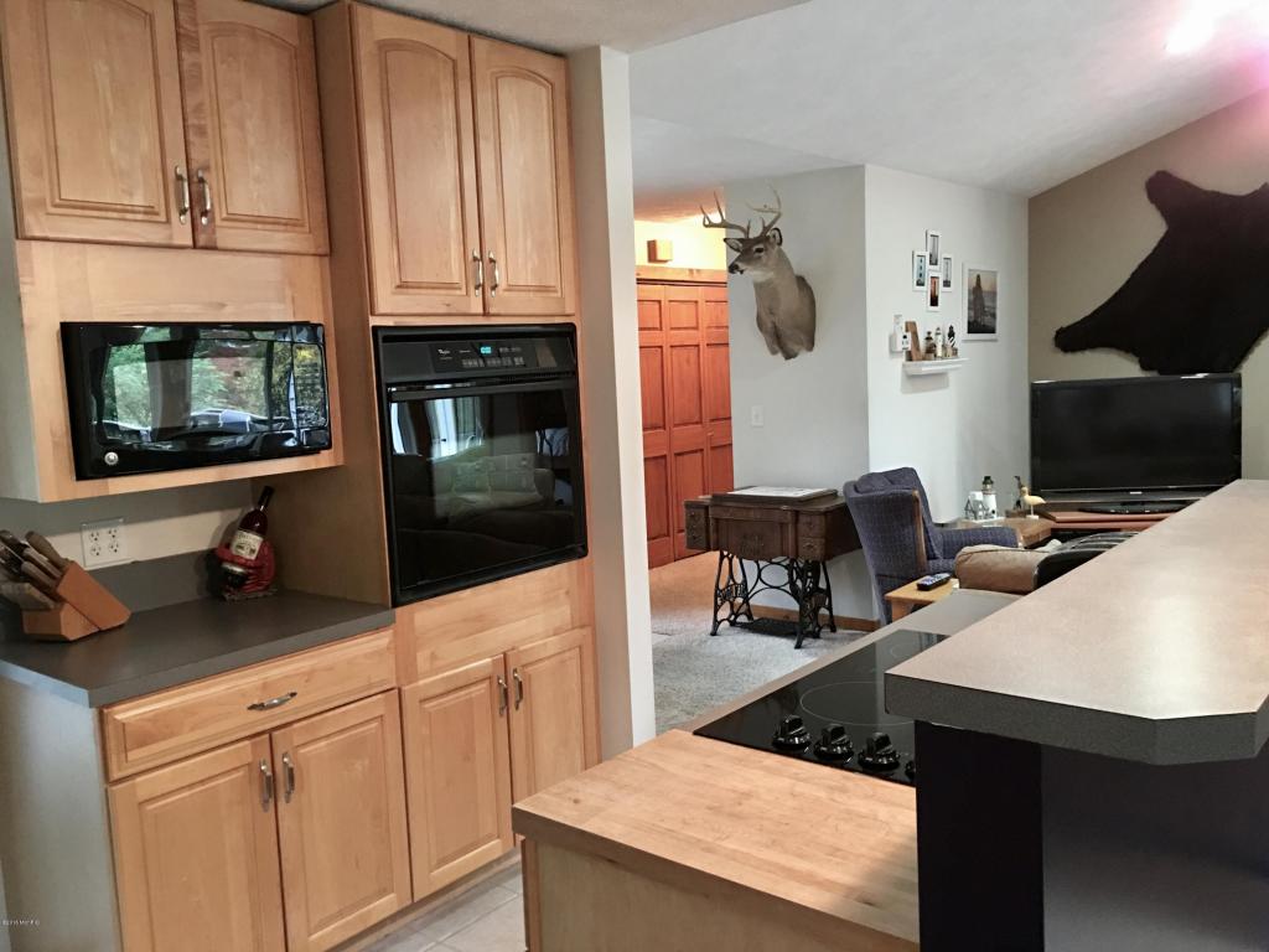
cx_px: 634
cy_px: 476
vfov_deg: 48.2
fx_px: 1063
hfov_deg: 61.7
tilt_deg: -5.3
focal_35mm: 29
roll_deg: +3.1
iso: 64
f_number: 2.2
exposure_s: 1/4
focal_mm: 4.15
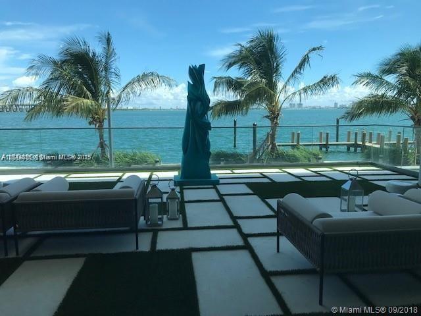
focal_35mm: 28
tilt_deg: -7.8
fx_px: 341
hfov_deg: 63.4
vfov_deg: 49.7
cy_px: 158
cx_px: 210
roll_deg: -0.3
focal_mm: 3.99
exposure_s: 1/1429
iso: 20
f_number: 1.8
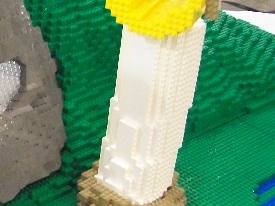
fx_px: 699
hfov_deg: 20.7
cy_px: 121
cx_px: -59
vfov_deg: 16.8
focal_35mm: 88
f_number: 2.7
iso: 640
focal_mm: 6
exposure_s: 1/40
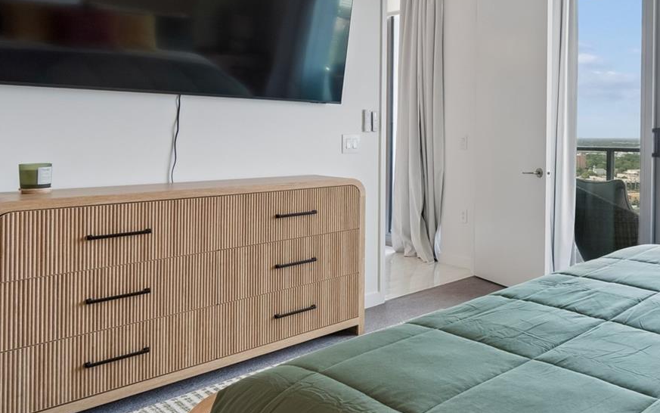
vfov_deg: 43.7
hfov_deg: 58.1
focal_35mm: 28
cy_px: 129
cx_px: 579
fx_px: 504
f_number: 7.1
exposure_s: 1/160
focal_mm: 10
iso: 100
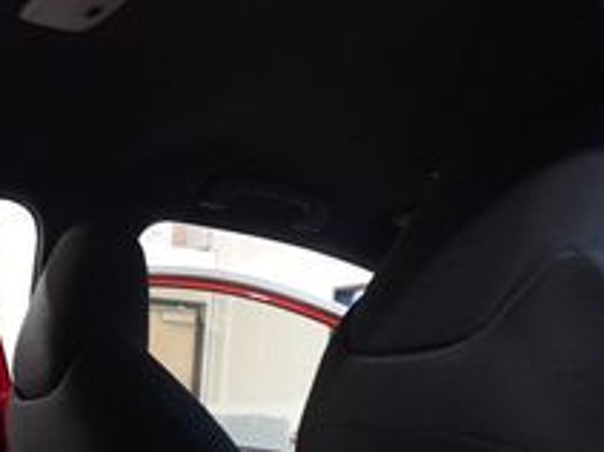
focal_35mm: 70
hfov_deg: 26.4
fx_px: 1221
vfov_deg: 19.6
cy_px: 561
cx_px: 3
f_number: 4
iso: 6400
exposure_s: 1/60
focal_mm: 16
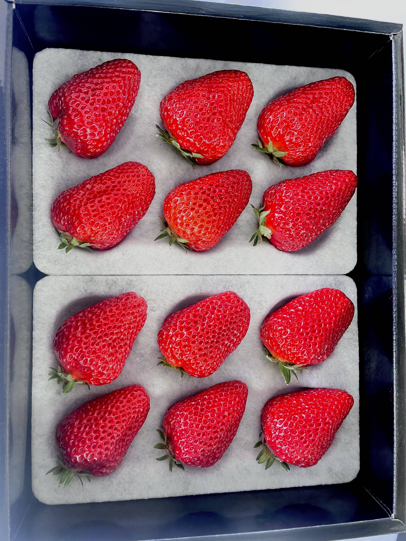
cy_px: 270
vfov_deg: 67.3
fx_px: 407
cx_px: 203
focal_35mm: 26
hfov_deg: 53.1
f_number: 1.6
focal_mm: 5.1
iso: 160
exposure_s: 1/60
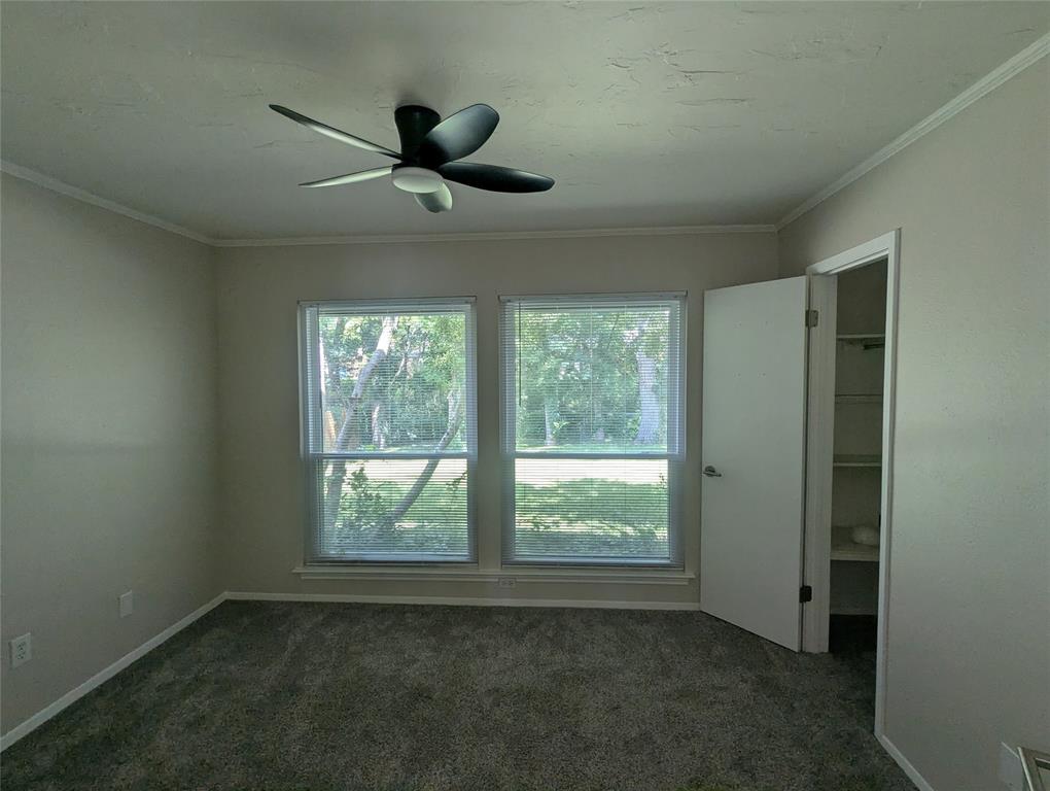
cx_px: 525
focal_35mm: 16
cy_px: 396
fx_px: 486
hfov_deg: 94.4
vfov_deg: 78.2
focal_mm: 2.35
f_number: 2.2
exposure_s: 1/86.3
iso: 109
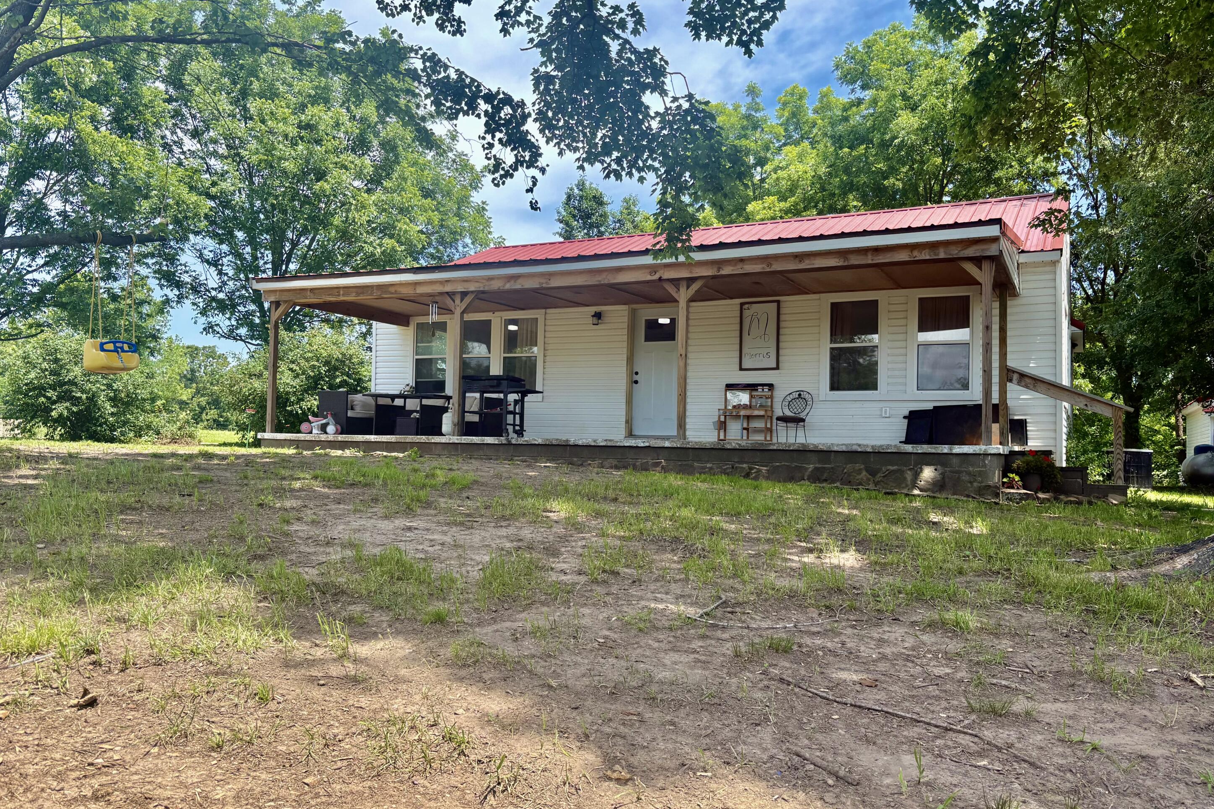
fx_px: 944
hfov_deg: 65.5
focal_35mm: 28
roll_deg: -0.5
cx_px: 609
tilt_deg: +3.3
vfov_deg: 46.4
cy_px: 417
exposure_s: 1/1550
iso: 64
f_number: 1.6
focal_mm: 5.96
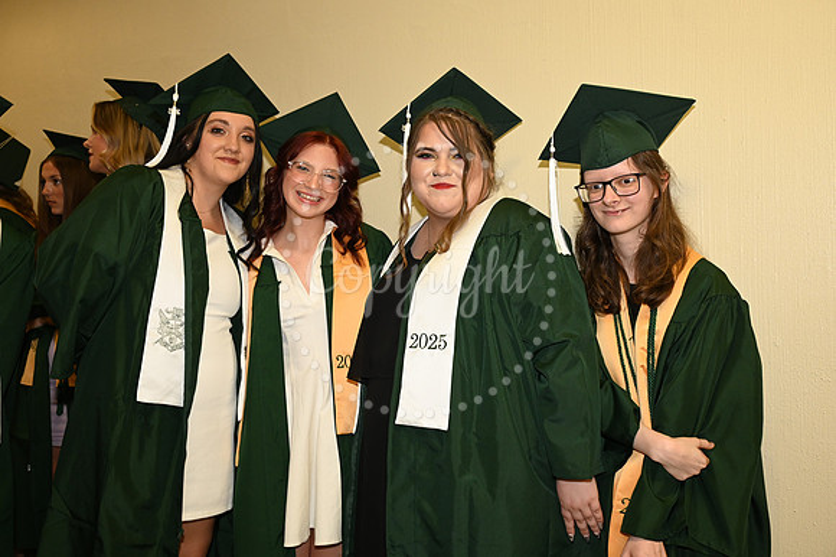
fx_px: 812
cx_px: 418
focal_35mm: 35
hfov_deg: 54.5
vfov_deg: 37.8
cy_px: 278
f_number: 5.6
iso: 1600
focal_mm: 35
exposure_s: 1/60
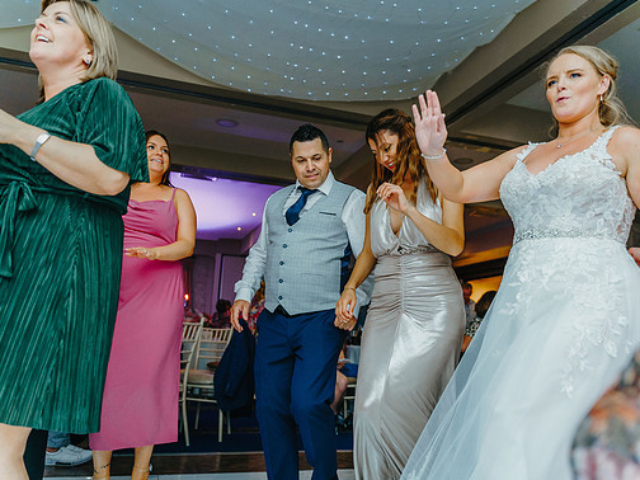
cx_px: 338
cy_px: 238
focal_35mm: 31
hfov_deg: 58.3
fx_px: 573
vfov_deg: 45.4
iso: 1600
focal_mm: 28
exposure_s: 1/200
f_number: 2.8
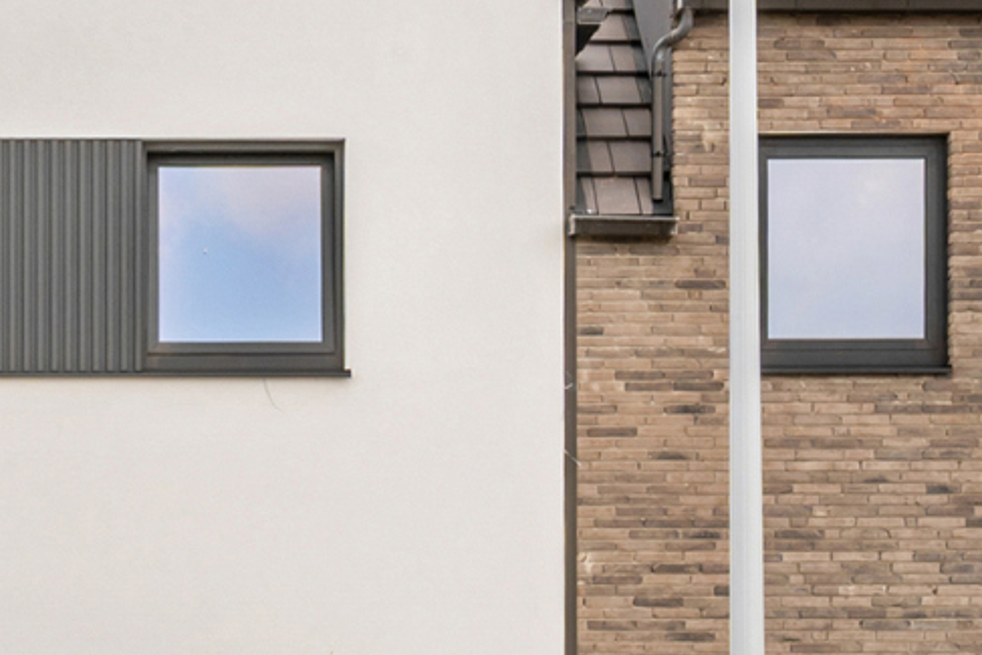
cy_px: 204
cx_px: -234
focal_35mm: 133
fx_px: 3629
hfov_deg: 14.8
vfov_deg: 10.3
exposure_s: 1/100
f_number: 11
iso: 250
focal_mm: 30
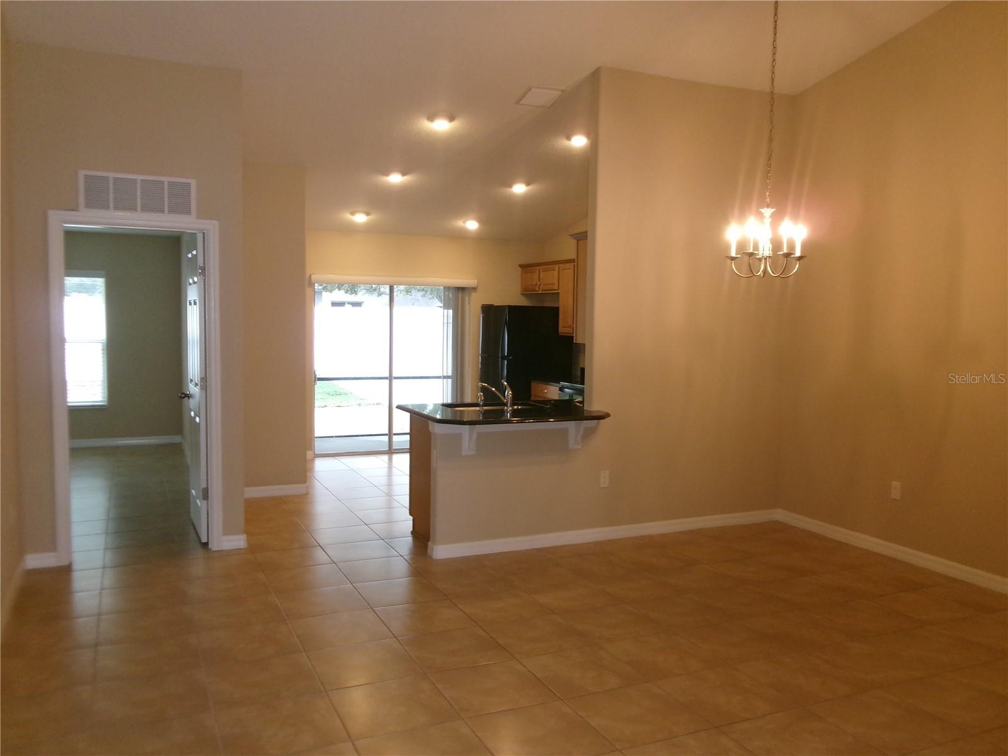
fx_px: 815
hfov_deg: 63.4
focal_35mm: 28
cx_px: 504
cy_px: 378
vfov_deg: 49.7
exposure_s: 1/34
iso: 289
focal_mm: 5.1
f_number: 3.9
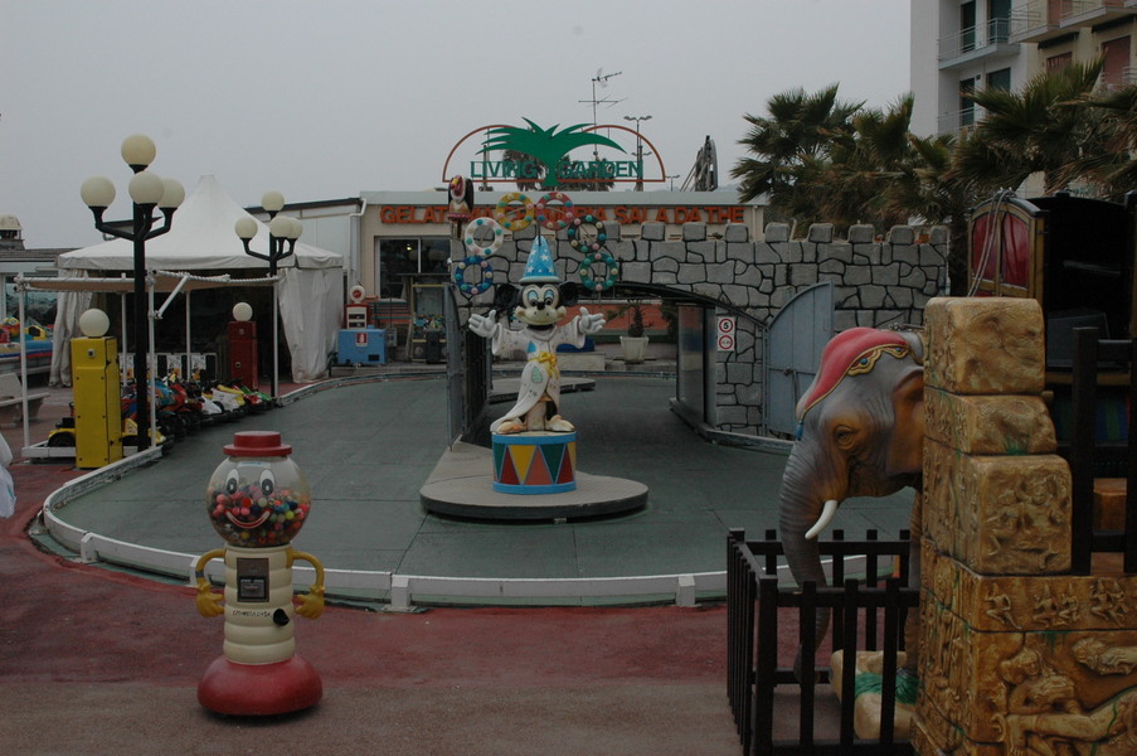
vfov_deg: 31.8
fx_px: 1325
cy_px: 378
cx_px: 568
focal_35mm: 42
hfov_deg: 46.4
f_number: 9.5
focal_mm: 28
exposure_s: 1/250
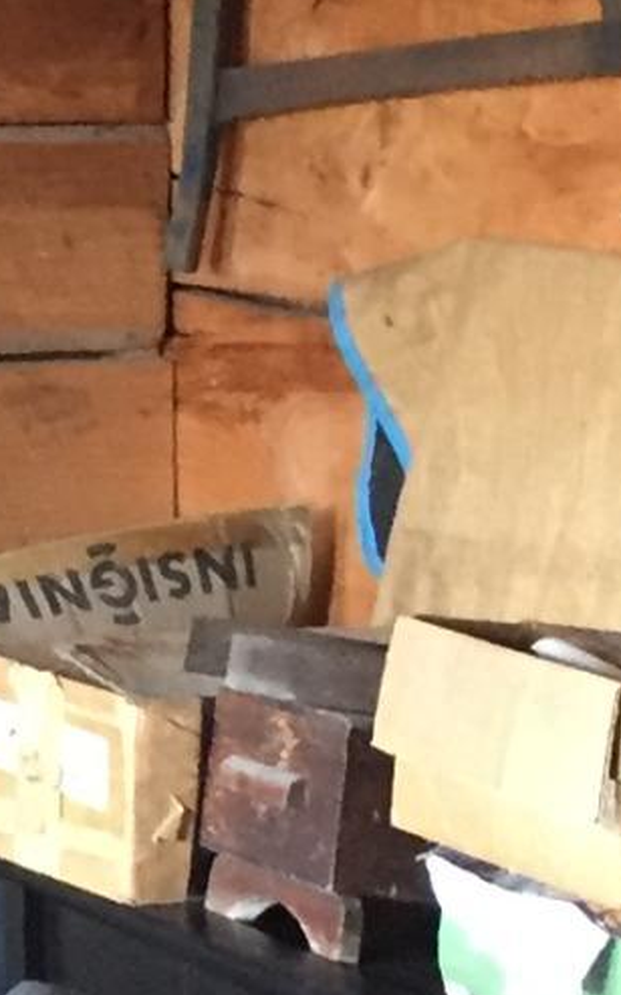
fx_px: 5065
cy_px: -222
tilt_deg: +0.5
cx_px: -1002
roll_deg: +0.8
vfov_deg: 11.0
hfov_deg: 6.6
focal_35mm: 187
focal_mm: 4.15
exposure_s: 1/24
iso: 250
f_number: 2.2
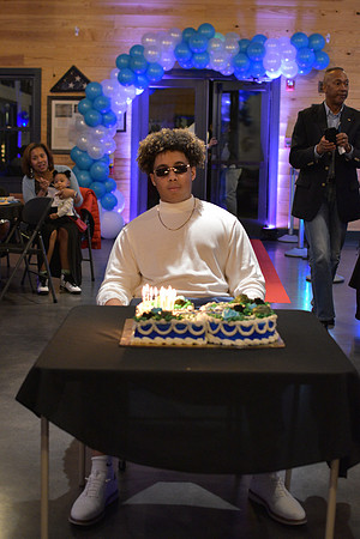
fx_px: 787
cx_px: 180
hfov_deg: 25.8
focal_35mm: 52
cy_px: 270
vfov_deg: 37.9
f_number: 2.8
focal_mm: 35
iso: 1600
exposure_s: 1/125
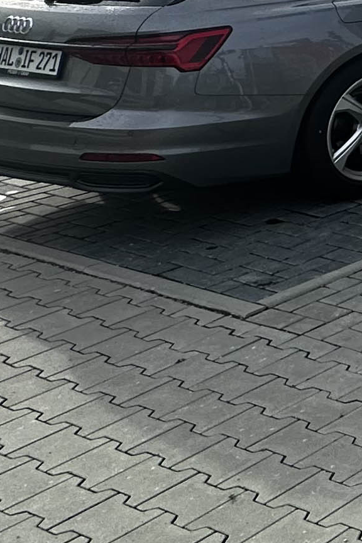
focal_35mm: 68
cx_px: 953
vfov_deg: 25.7
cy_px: -154
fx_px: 1025
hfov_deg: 12.9
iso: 40
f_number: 2.2
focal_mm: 2.22
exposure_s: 1/707
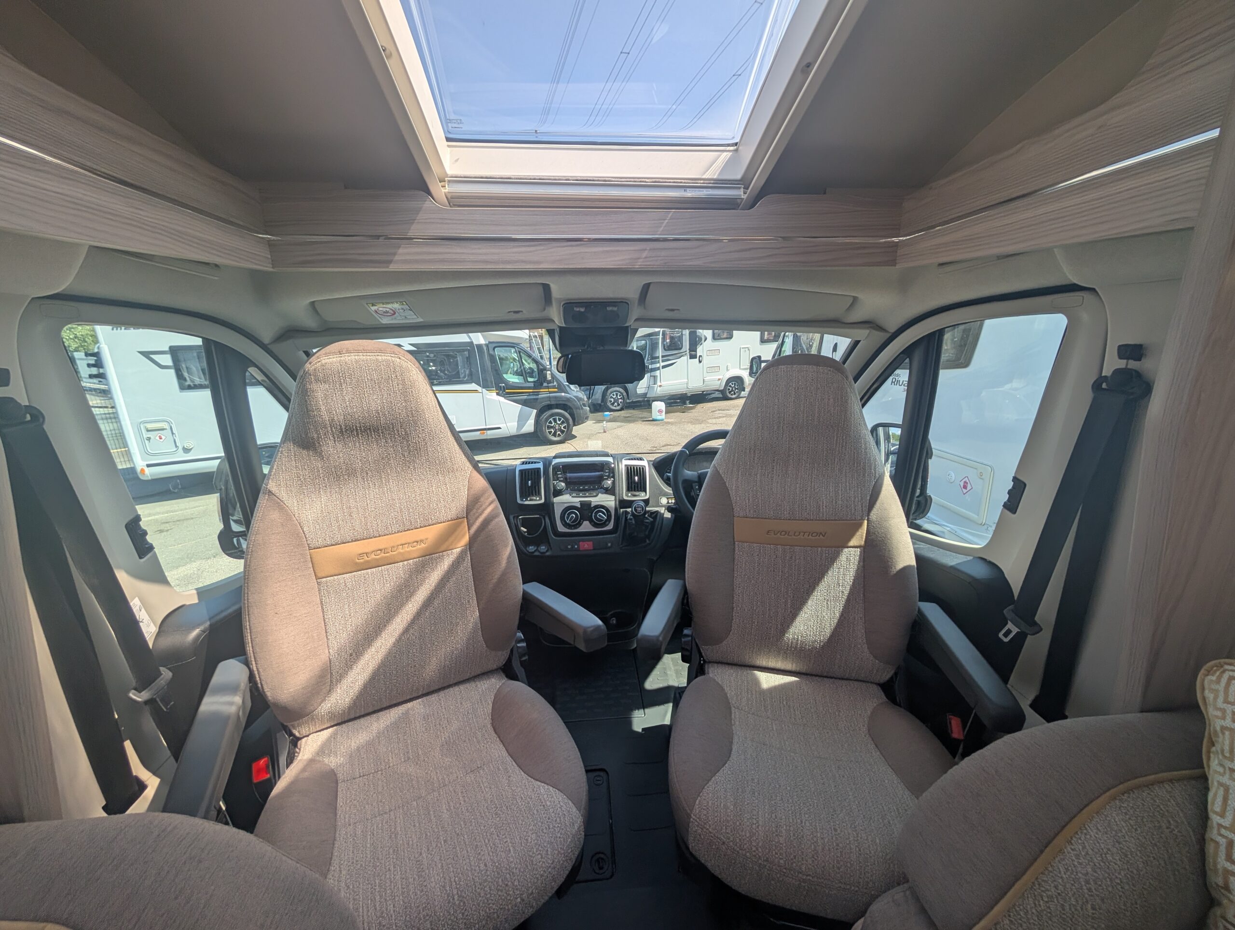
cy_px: 465
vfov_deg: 94.6
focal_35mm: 12
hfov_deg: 110.5
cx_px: 618
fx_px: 429
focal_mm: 2.02
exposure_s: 1/1045
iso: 50
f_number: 1.7
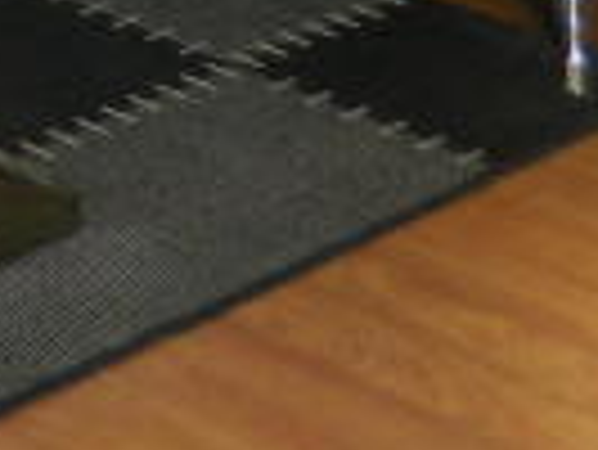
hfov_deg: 9.4
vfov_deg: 7.1
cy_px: -788
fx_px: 3320
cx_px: -755
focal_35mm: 192
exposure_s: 1/30
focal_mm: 4.5
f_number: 3.1
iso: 125
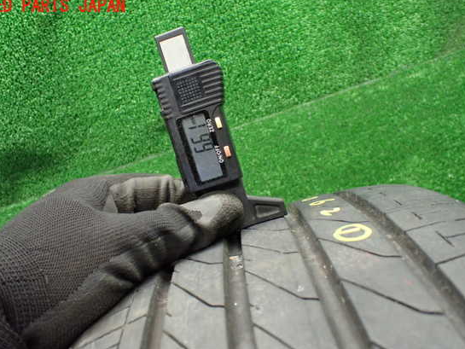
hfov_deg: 55.3
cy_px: 188
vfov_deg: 42.9
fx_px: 443
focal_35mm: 33
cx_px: 226
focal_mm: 5.4
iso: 800
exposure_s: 1/125
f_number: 2.3
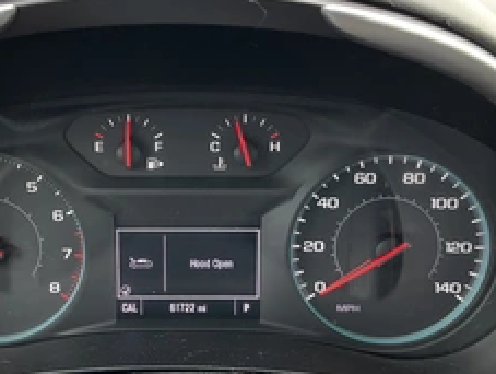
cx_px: 197
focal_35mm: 51
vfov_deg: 28.6
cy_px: 168
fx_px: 732
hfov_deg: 37.3
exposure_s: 1/122
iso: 64
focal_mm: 3
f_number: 1.8
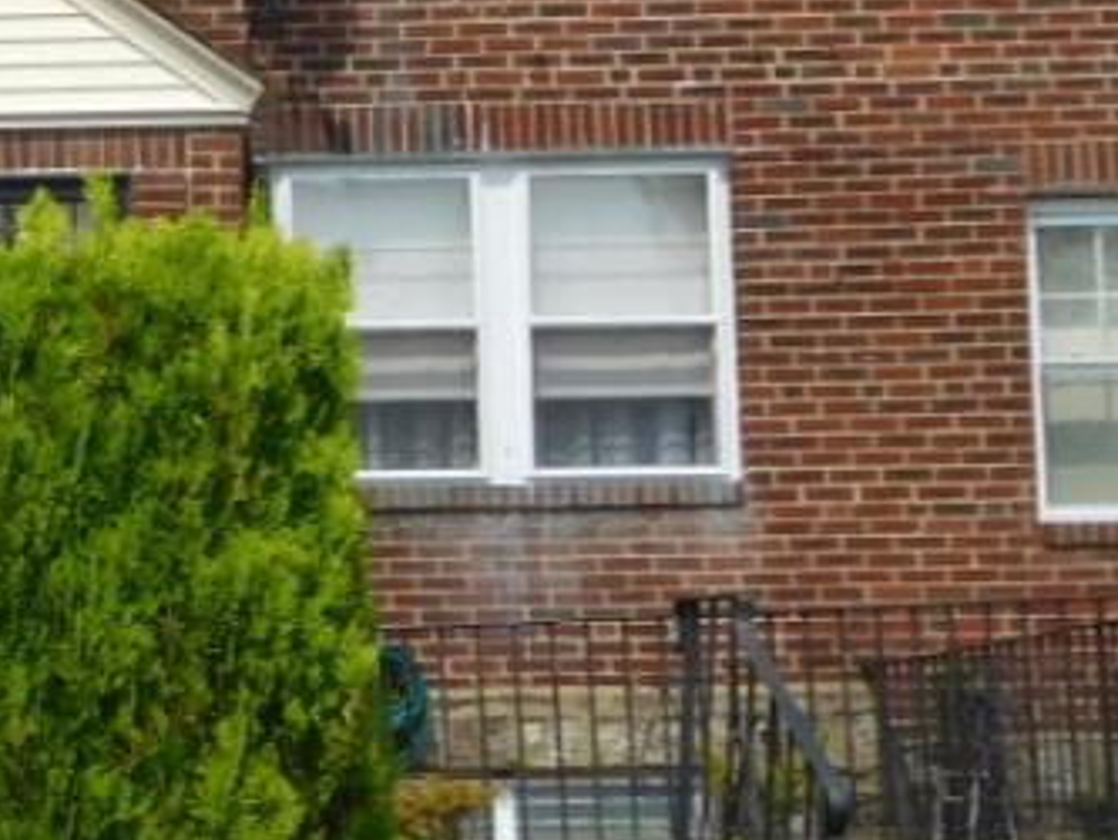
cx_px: -863
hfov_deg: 15.7
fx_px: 3489
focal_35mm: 108
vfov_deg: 13.7
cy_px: 622
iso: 125
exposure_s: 1/500
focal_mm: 4.5
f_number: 6.8
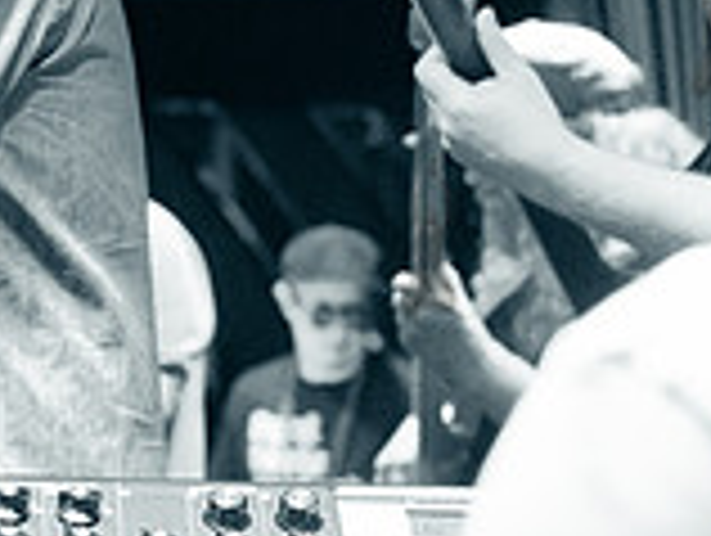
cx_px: -153
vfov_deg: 10.5
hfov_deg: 13.6
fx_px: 2900
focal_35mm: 141
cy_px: 16
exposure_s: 1/250
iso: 4000
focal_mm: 40
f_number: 2.8
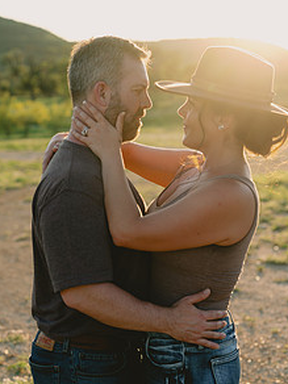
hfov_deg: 19.9
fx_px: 821
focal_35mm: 74
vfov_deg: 26.3
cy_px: 238
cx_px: 131
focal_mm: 50
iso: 80
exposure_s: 1/1000
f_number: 2.8
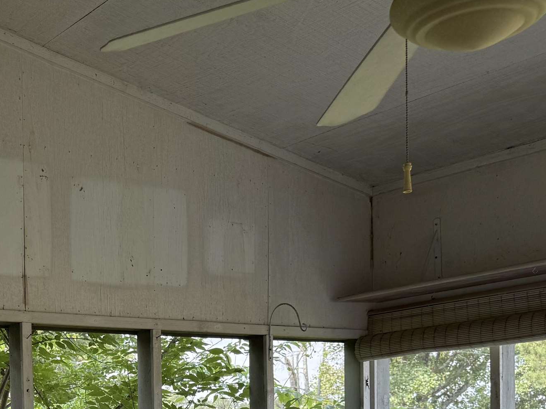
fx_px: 883
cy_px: 473
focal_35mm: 56
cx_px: -4
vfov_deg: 24.0
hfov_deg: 31.7
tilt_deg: -2.1
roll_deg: +2.0
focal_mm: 6.76
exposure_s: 1/301
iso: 80
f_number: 1.78
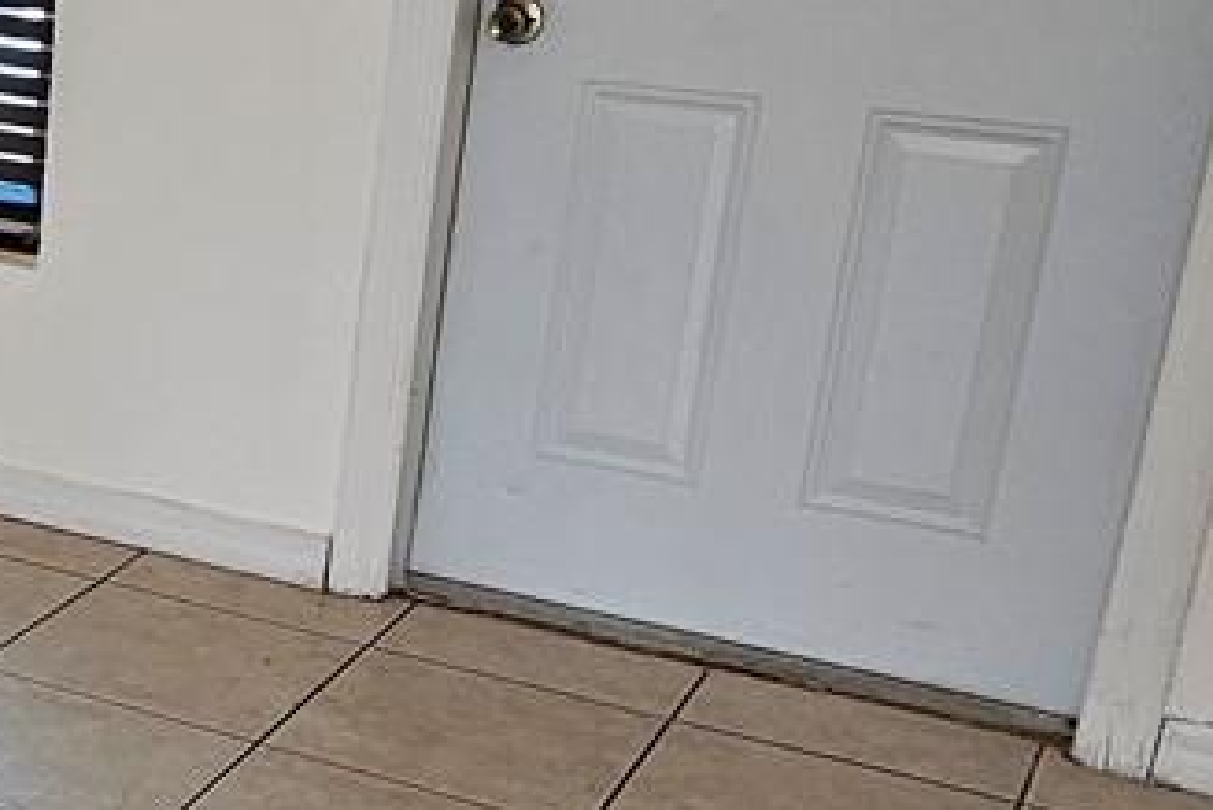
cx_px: -322
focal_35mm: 66
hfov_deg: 26.4
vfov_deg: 20.6
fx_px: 2225
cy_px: 440
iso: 80
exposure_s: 1/60
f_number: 2.2
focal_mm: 2.2
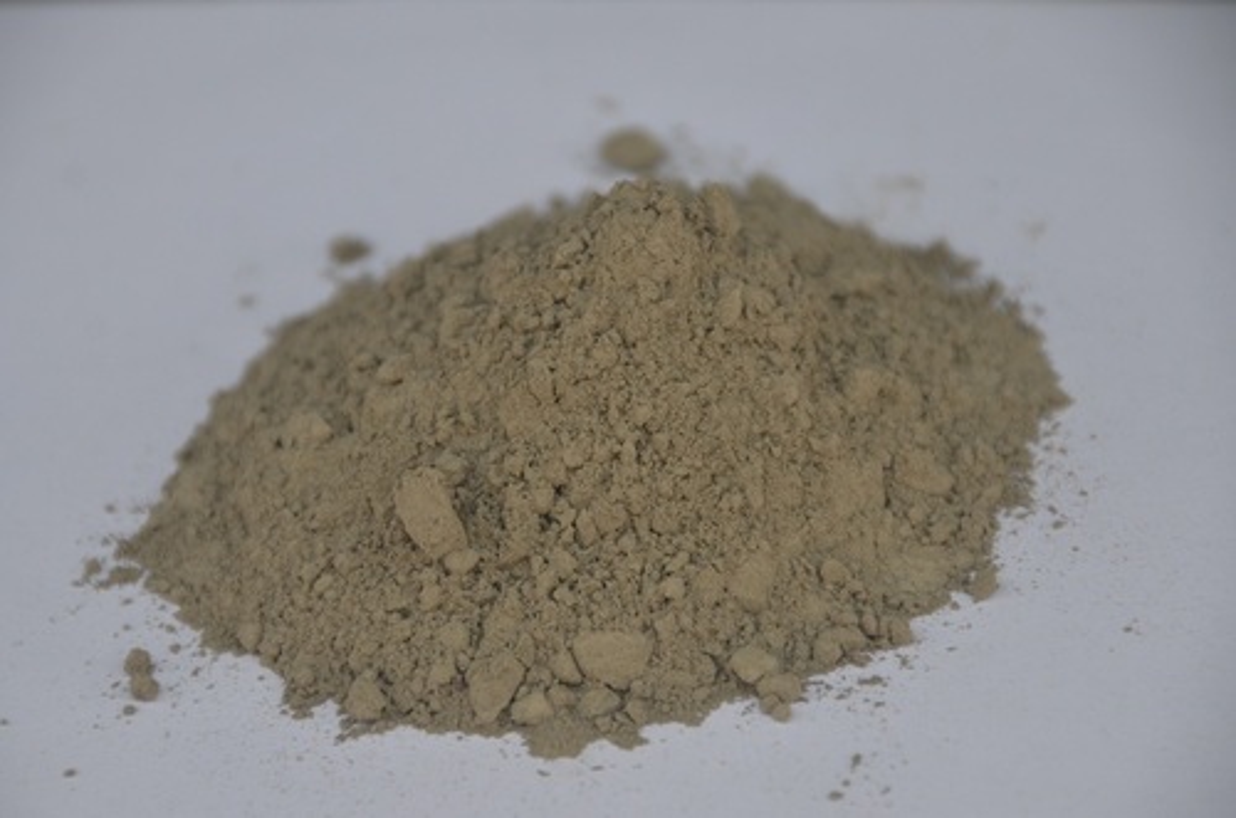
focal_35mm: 255
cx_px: 618
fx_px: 8736
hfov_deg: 8.1
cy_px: 409
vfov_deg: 5.4
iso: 400
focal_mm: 170
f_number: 5.6
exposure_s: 1/800
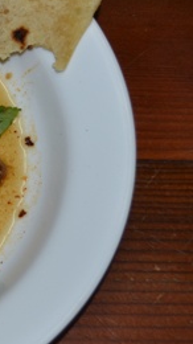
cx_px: -143
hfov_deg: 10.2
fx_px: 1023
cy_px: 141
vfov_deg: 19.1
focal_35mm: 112
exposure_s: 1/60
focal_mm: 29
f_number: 4.5
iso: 320
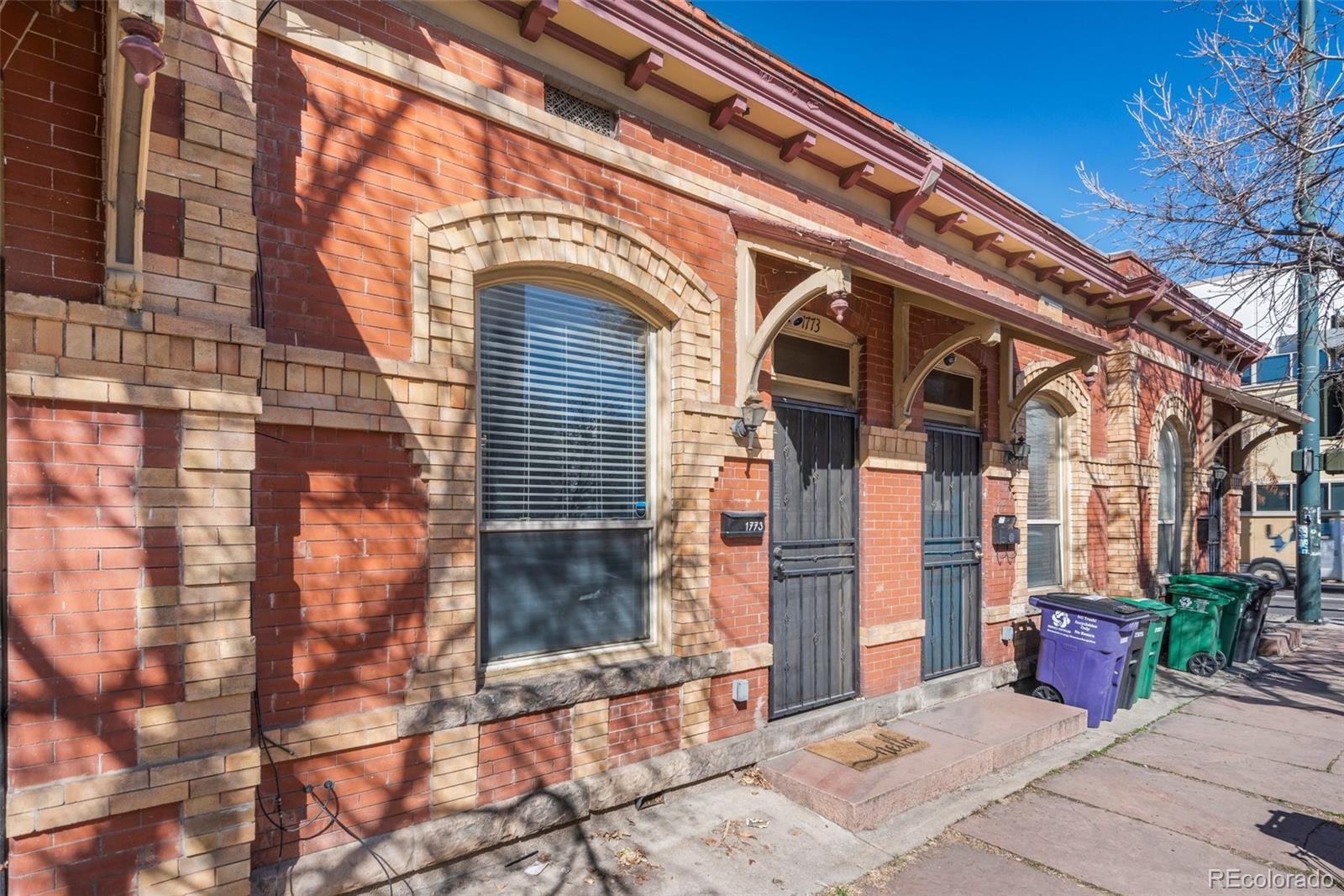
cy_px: 448
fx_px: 709
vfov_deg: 64.5
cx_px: 672
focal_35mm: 19
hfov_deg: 86.9
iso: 500
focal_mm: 19
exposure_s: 1/125
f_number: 9
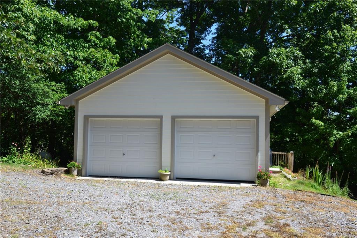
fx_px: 357
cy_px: 119
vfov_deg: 36.8
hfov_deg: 53.1
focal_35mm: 36
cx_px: 178
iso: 400
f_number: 11
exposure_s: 1/400
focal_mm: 24
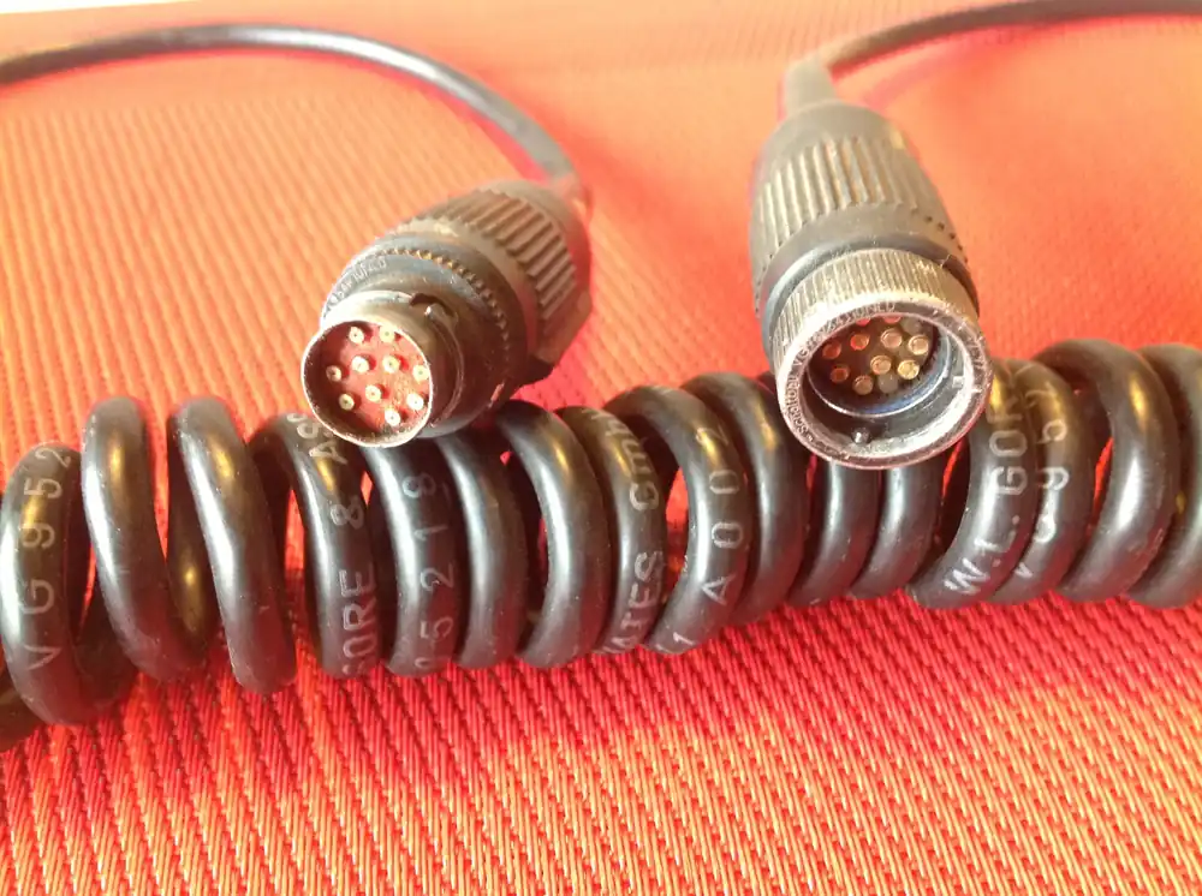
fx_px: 1213
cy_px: 448
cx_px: 601
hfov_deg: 52.7
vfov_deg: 40.6
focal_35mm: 35
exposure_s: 1/15
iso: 250
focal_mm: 4.28
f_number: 2.4
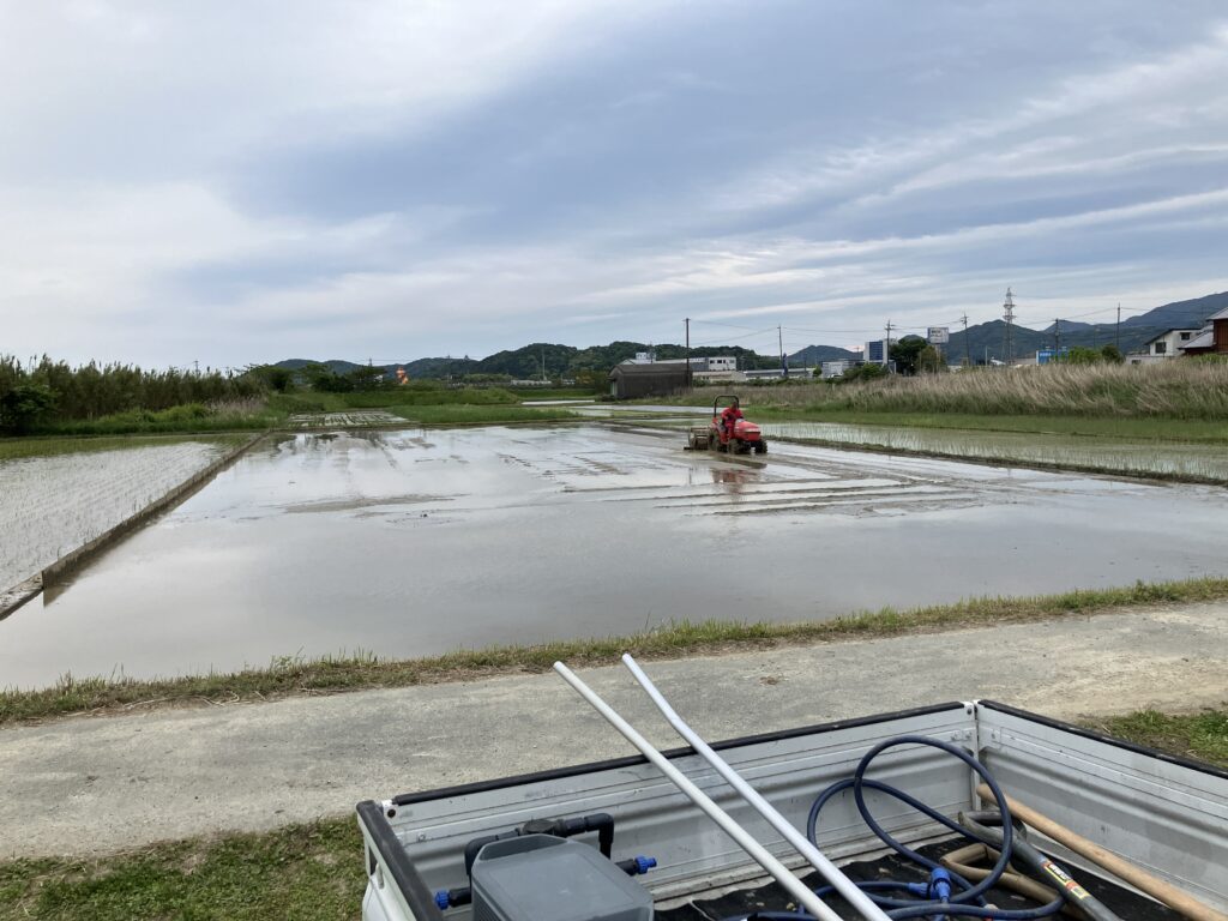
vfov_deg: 49.7
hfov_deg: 63.4
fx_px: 993
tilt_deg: -2.7
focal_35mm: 28
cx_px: 614
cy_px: 460
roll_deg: +1.7
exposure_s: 1/121
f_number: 1.8
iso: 80
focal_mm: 3.99
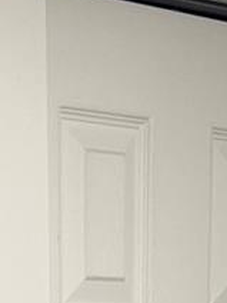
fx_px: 1521
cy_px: 828
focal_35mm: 174
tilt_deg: -14.4
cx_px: -11
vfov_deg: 9.5
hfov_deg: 8.5
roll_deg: +0.1
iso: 160
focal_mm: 6.76
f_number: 1.78
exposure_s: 1/120
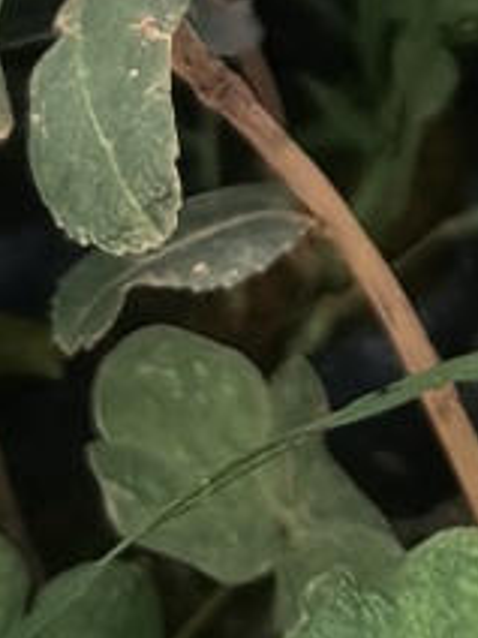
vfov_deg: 12.1
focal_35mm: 136
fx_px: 2504
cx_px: 646
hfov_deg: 10.6
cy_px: -808
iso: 100
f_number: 2
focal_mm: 5.75
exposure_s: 1/859
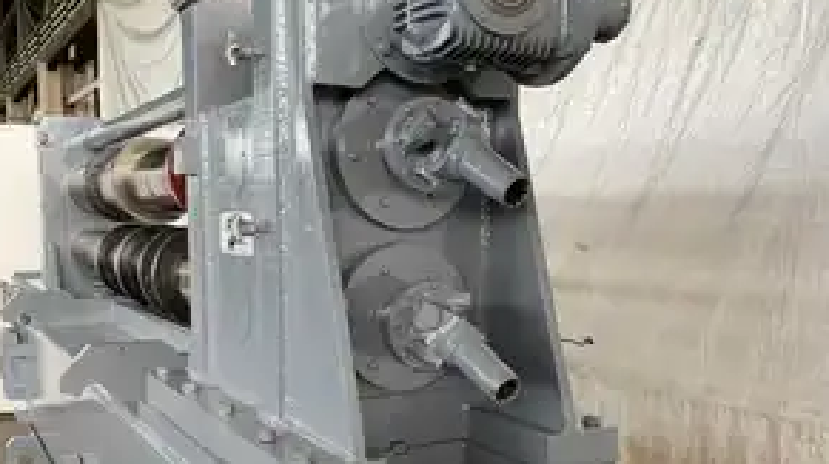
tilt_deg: -6.8
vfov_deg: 29.8
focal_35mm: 39
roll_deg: -1.2
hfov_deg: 51.7
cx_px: 419
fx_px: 856
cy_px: 356
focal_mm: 4.25
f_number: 1.8
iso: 100
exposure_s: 1/60
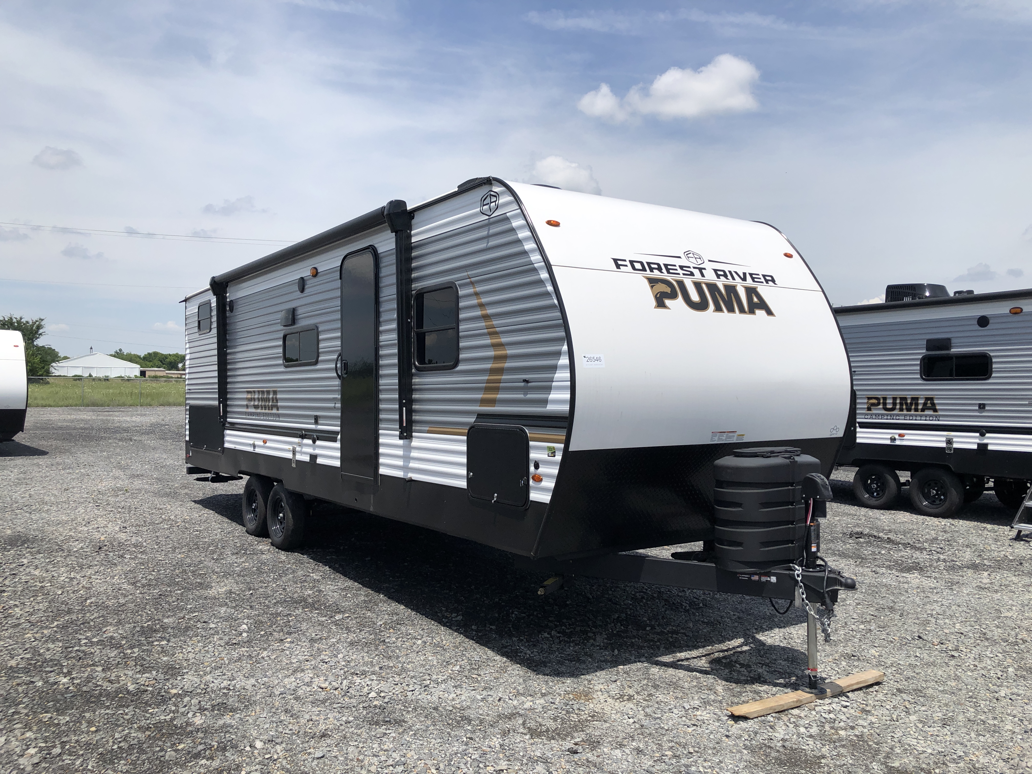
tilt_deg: -1.8
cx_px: 516
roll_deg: -0.6
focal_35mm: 28
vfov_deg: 49.7
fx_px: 835
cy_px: 387
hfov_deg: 63.4
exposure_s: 1/3436
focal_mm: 3.99
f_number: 1.8
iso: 20
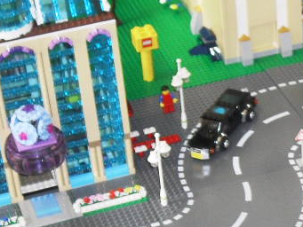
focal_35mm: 147
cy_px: 196
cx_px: 385
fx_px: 1287
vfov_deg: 10.1
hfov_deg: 13.0
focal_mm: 8.7
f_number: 3.9
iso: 160
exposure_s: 1/45
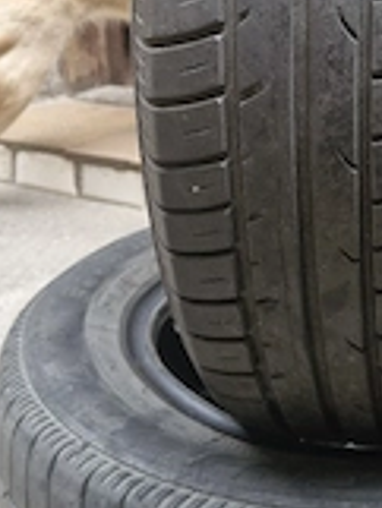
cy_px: 174
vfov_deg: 33.5
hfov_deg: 24.8
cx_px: 357
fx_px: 838
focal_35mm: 57
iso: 320
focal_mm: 5.54
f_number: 1.8
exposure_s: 1/100
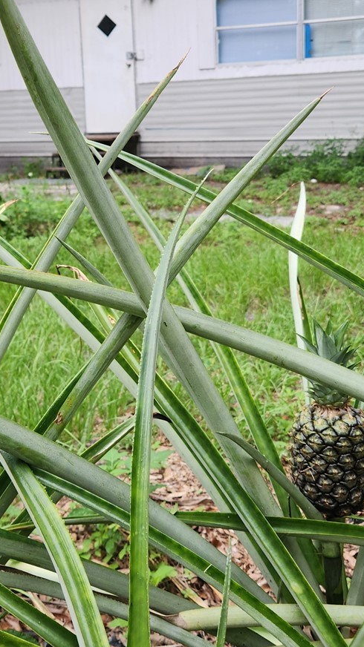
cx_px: 160
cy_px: 278
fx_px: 790
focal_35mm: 46
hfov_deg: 25.9
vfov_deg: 44.5
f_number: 1.8
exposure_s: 1/180
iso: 50
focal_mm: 5.4
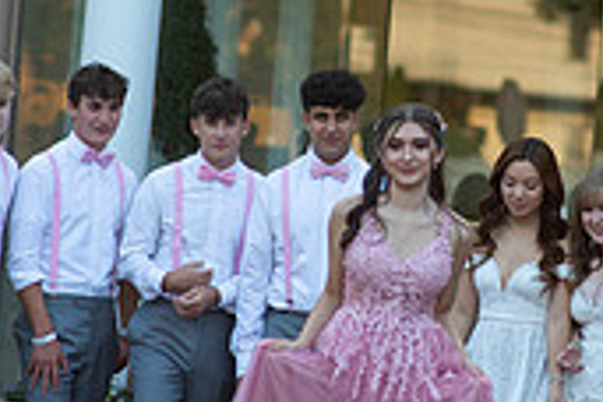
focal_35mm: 289
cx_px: 455
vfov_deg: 4.8
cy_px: 187
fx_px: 4840
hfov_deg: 7.1
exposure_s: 1/1000
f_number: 2
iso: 250
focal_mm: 85
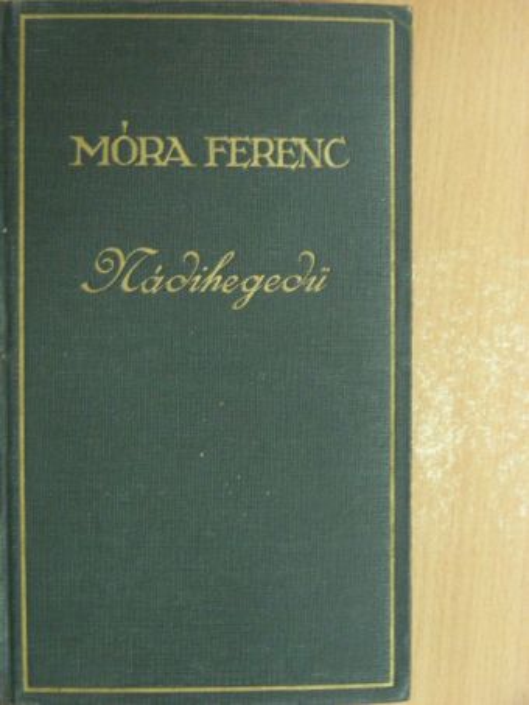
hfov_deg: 21.0
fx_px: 1426
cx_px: 264
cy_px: 352
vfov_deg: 27.8
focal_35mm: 70
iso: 200
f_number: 3.5
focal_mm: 11.7
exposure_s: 1/8.5
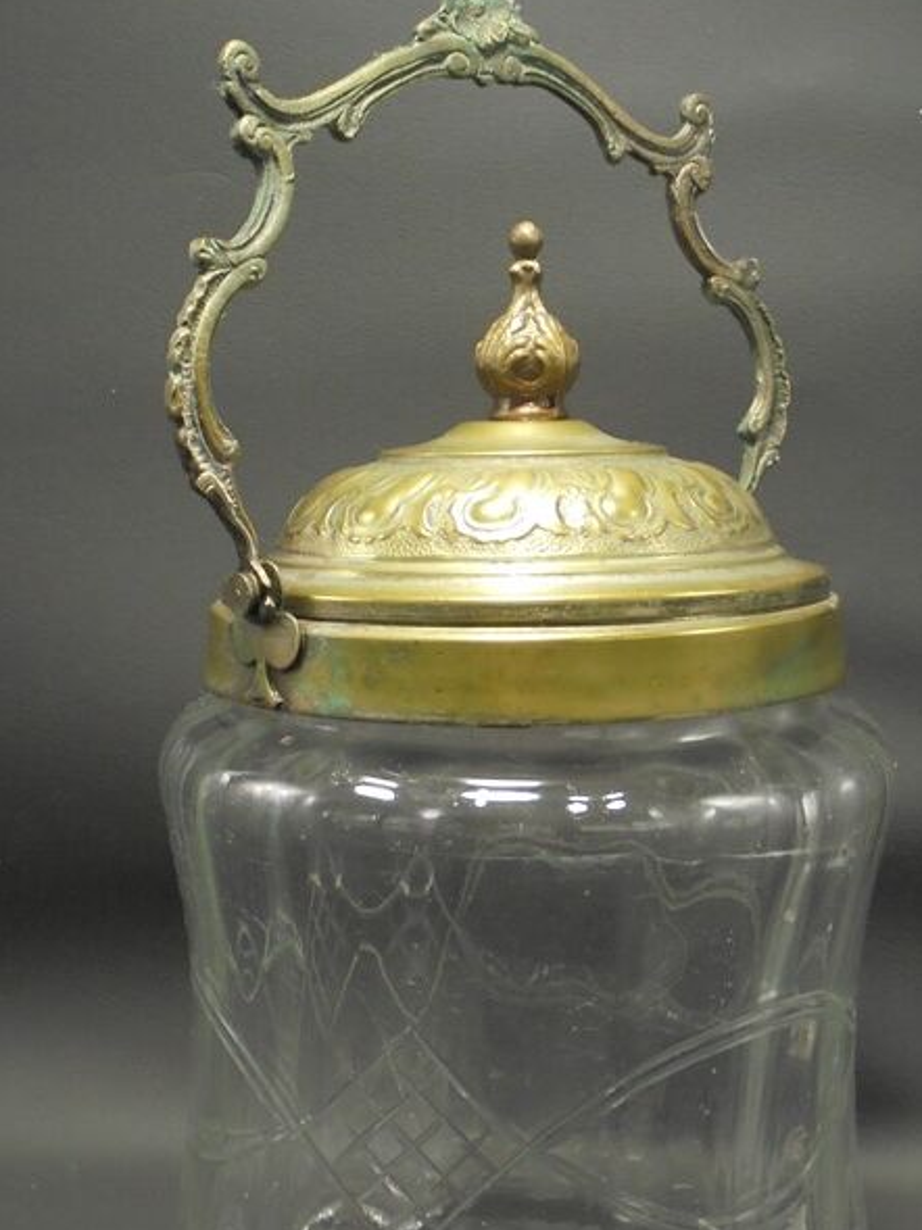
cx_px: 502
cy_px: 778
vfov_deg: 33.1
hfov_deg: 25.2
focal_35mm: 58
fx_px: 2061
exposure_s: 1/30
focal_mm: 6.9
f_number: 4.2
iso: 250
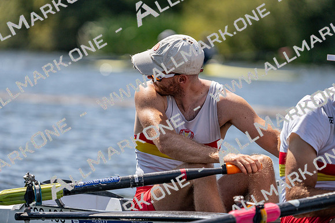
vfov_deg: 3.6
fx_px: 3555
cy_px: 112
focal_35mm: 382
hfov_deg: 5.4
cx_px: 168
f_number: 6.3
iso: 320
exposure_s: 1/2000
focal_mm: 382
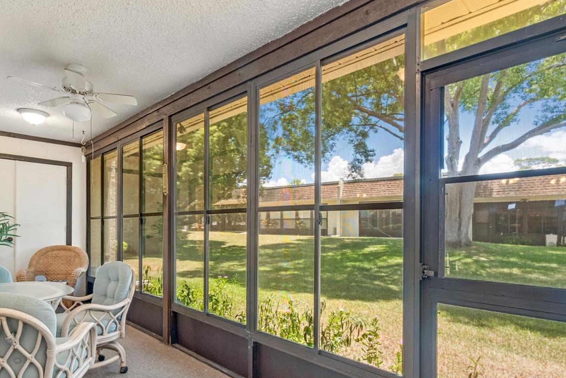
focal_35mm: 20
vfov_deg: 61.4
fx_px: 314
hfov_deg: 84.0
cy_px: 228
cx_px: 282
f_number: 7.1
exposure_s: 1/4
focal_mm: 10
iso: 100
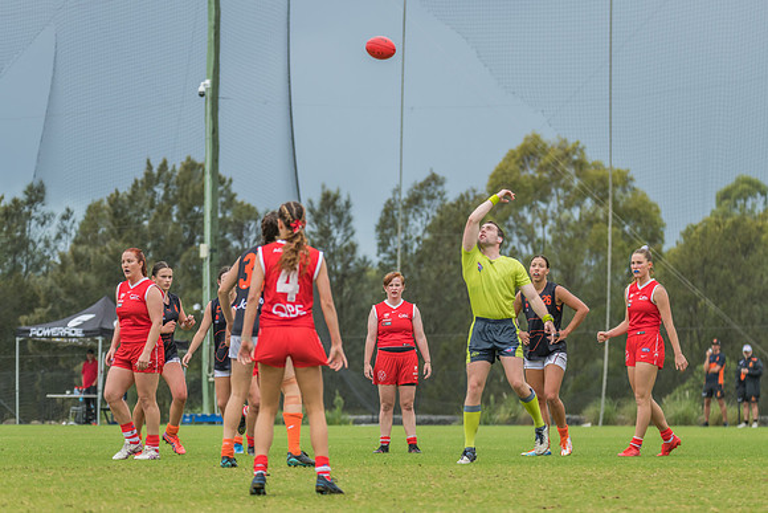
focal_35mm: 250
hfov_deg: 8.2
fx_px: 5340
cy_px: 256
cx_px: 384
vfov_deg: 5.5
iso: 500
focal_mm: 240
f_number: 6.3
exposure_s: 1/1250
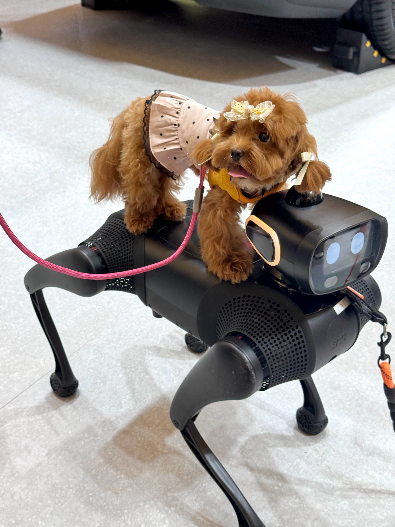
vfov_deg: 39.7
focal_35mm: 48
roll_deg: +2.5
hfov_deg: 30.3
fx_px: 730
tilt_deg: -28.1
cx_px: 198
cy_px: 264
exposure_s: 1/100
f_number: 1.78
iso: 50
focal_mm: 6.86
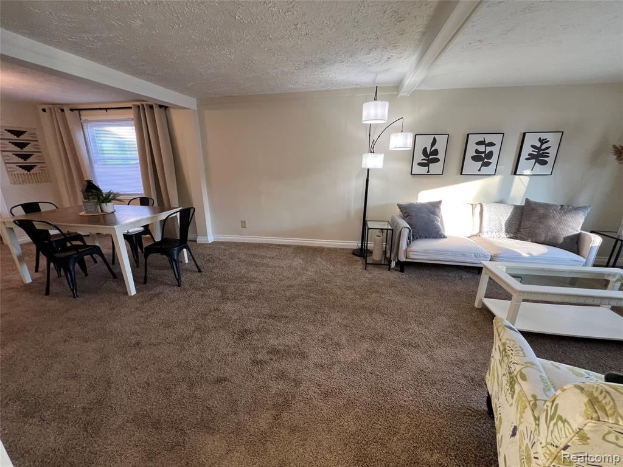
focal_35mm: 13
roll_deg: -0.3
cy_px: 234
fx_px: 234
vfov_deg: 89.9
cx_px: 312
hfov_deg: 106.2
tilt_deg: -16.8
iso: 160
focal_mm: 1.57
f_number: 1.8
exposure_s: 1/99
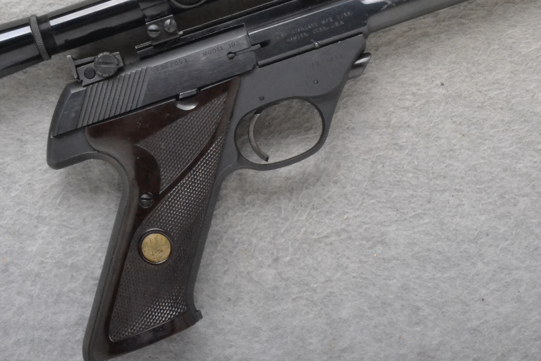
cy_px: 105
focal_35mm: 76
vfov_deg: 17.9
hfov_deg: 26.6
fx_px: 1142
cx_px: 235
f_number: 20
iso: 3200
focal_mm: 32
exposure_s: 1/160
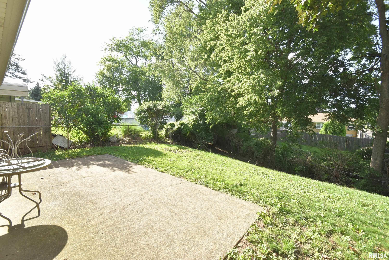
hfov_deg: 100.3
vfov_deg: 77.4
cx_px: 194
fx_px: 162
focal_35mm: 15
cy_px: 130
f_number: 7.1
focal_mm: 10
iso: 320
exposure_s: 1/160
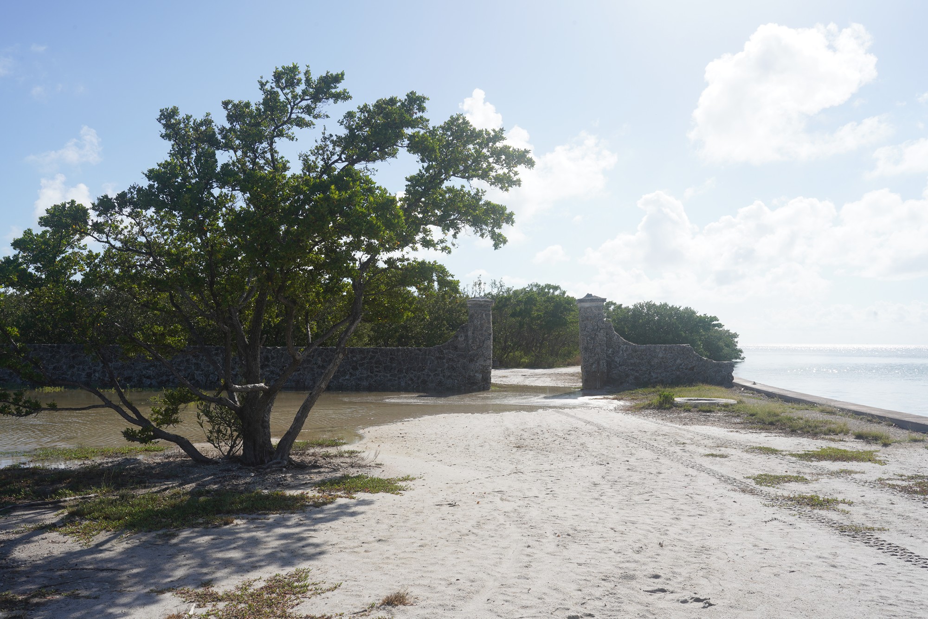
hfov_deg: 58.7
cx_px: 464
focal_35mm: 32
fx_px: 825
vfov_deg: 41.1
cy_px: 310
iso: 100
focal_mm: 32
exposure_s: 1/100
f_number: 18
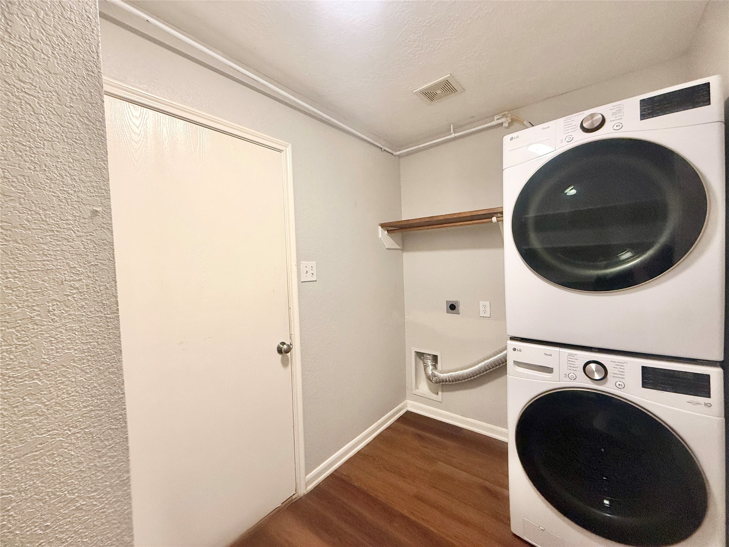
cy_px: 274
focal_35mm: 14
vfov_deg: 85.7
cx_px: 364
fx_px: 295
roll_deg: +1.1
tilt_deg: -1.3
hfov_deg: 102.1
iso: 500
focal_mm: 2.22
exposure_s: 1/60
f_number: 2.2
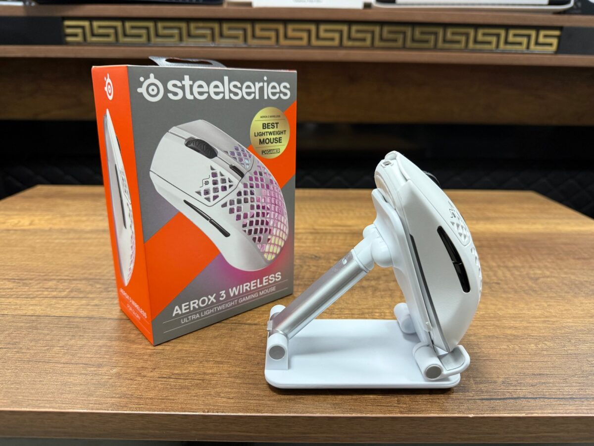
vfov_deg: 56.8
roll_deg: -0.7
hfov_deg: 71.6
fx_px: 412
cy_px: 223
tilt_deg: -17.0
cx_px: 297
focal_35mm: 24
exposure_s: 1/50
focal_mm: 6.76
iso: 160
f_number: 1.78
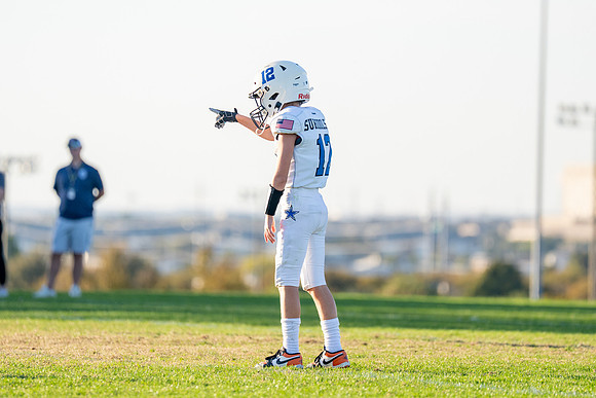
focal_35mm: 312
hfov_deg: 6.6
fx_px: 5160
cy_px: 164
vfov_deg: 4.4
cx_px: 309
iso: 200
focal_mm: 200
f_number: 2.8
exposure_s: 1/1600
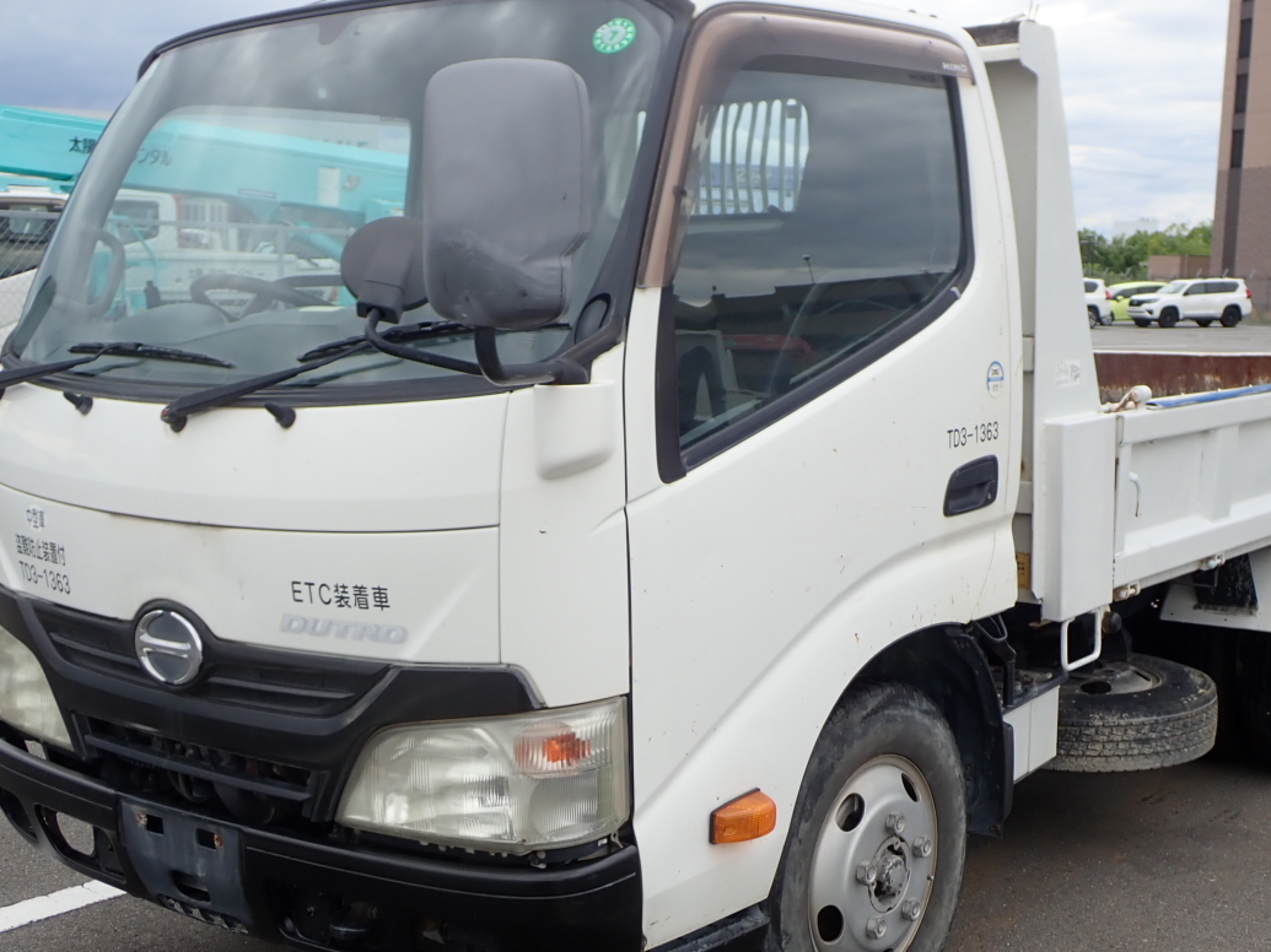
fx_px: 1726
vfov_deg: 30.8
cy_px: 552
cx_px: 723
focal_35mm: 47
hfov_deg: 40.4
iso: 100
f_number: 3.5
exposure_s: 1/200
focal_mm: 6.86
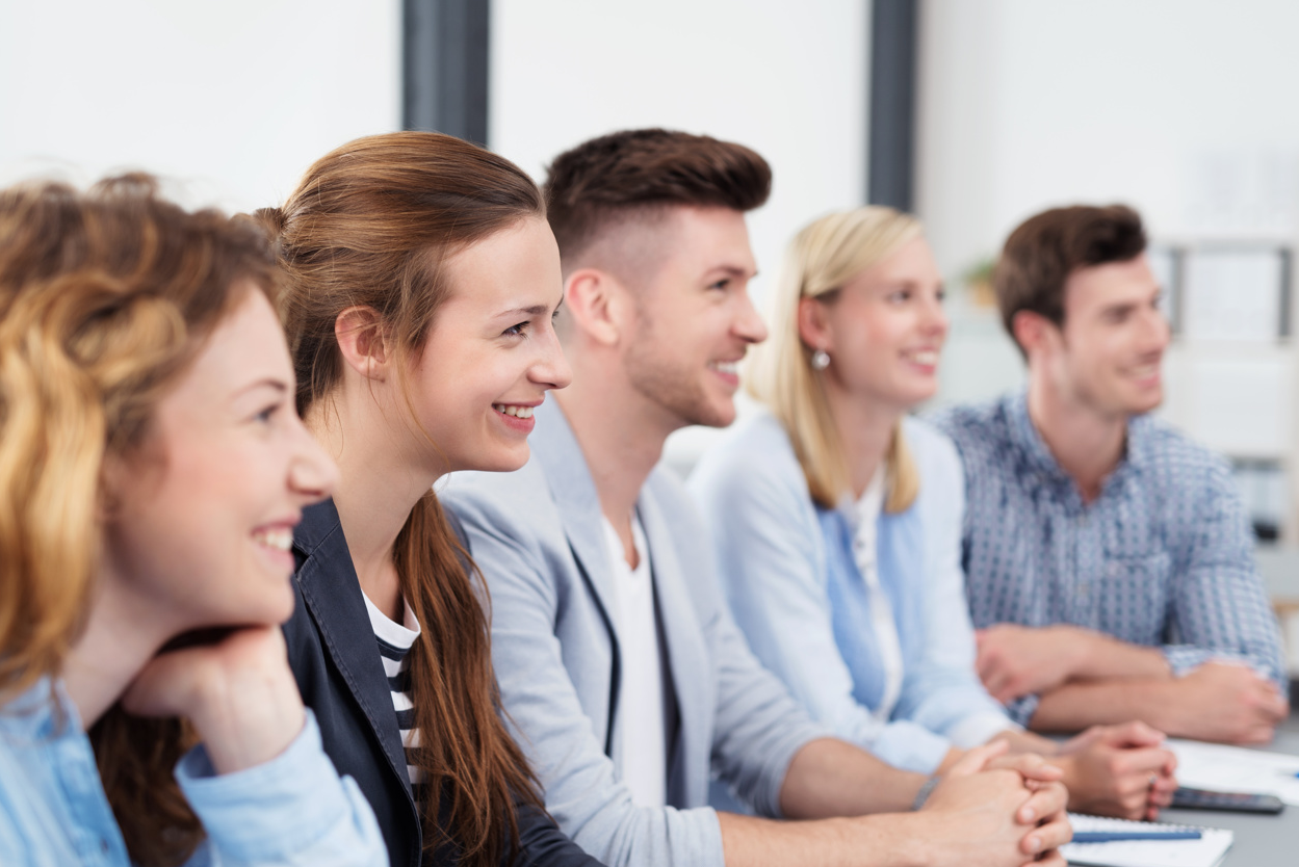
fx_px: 2022
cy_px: 459
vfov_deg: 24.2
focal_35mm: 56
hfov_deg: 35.6
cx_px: 593
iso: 100
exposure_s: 1/200
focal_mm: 50
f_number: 2.2
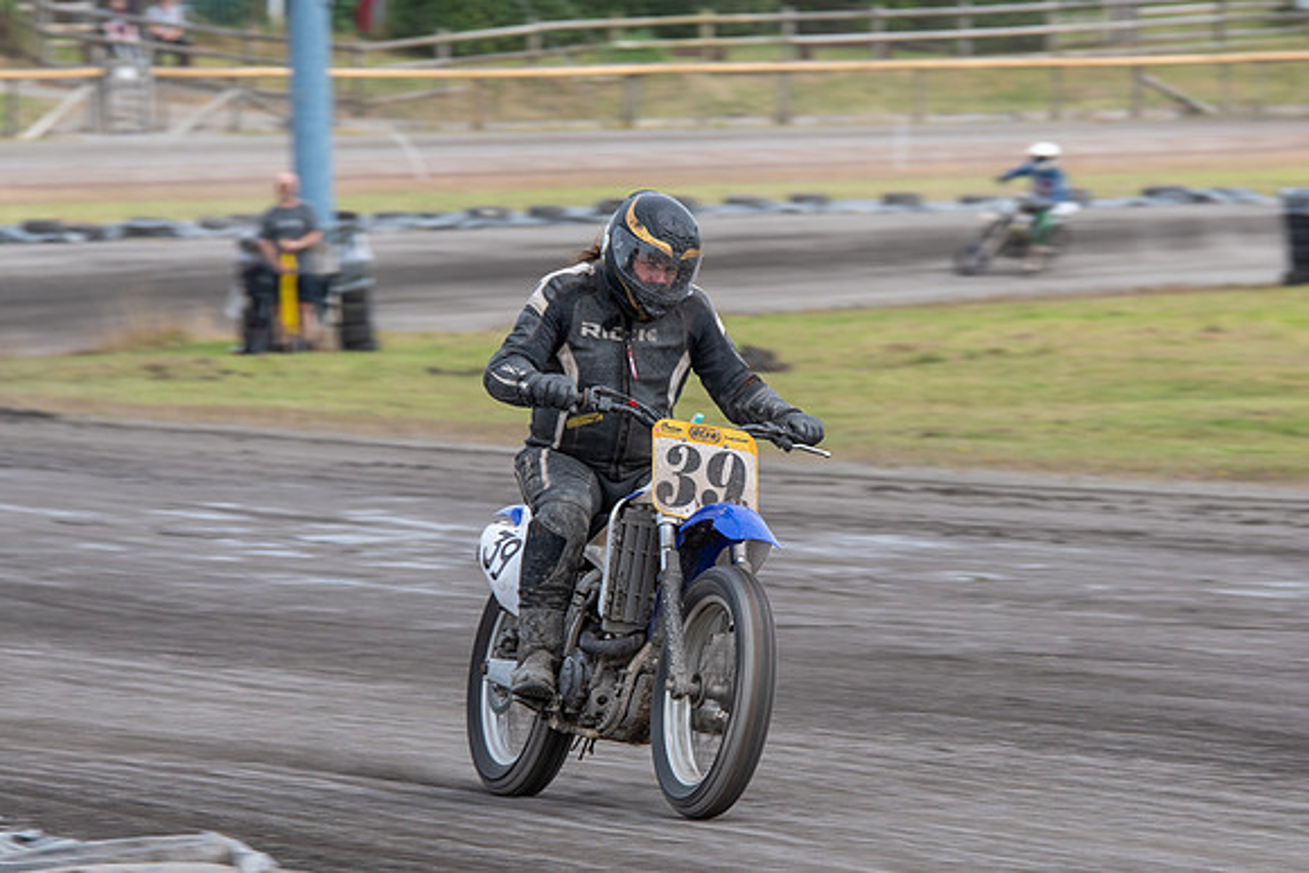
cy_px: 540
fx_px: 11969
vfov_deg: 4.2
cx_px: 771
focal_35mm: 329
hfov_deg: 6.3
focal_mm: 185
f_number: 8
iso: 200
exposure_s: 1/250
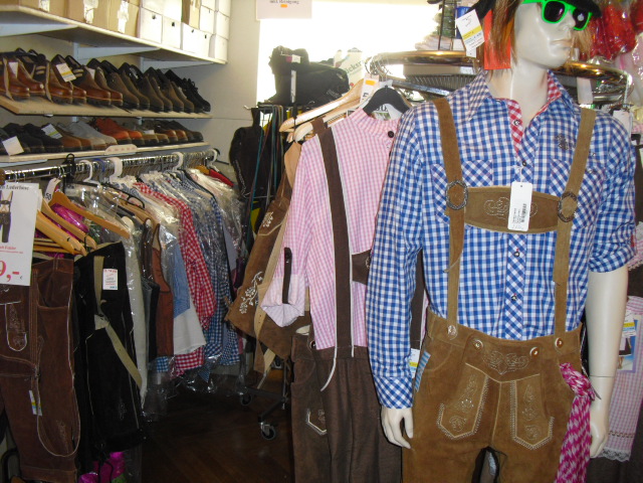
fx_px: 669
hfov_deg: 51.4
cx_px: 322
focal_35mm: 36
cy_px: 242
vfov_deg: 39.7
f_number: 3.1
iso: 200
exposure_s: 1/60
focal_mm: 6.3
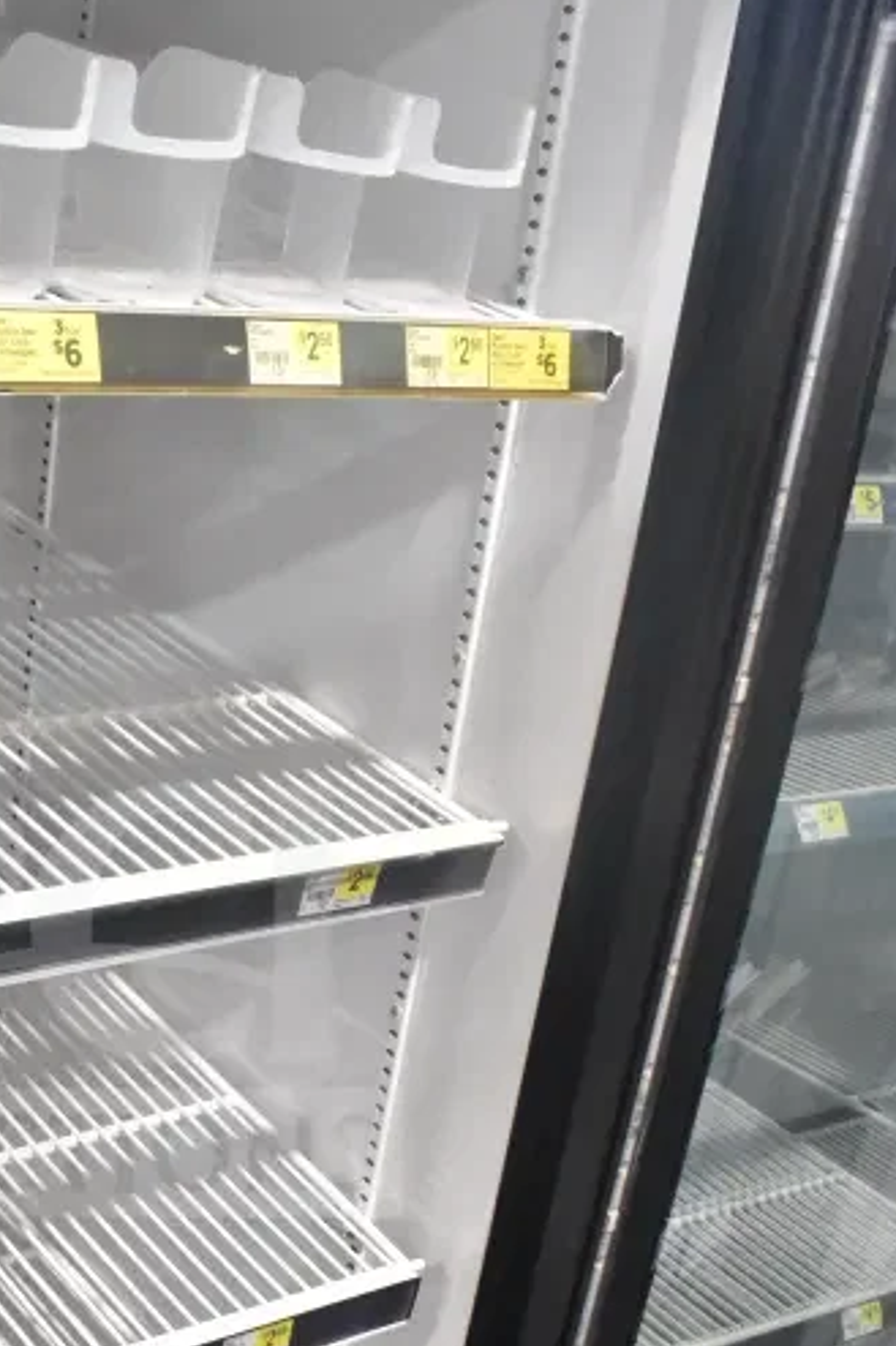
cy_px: 1001
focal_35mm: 50
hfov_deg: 26.1
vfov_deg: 38.6
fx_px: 1868
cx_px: 95
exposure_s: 1/100
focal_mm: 18
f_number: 5
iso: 6400
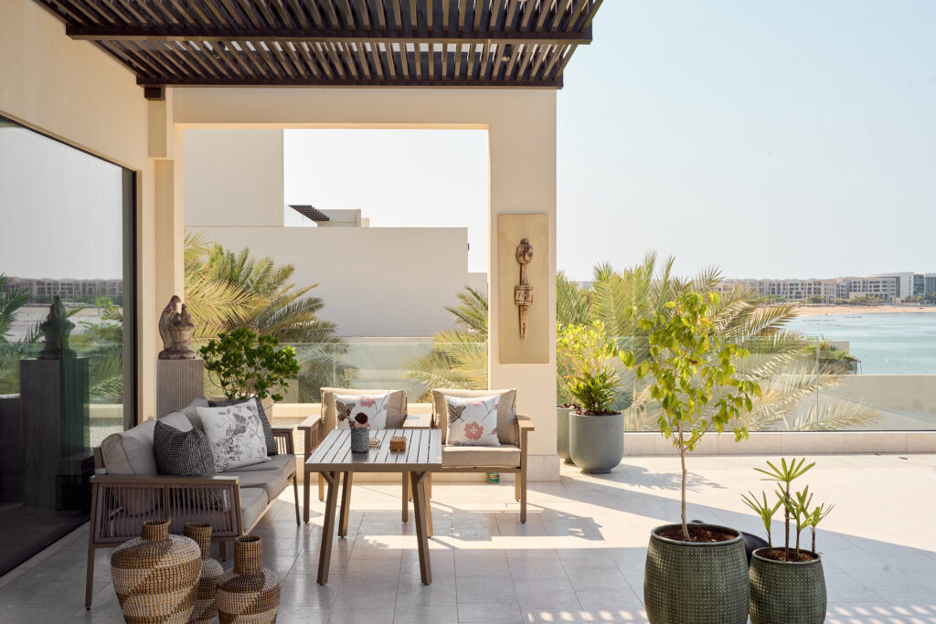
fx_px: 1040
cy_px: 312
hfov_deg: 48.5
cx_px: 468
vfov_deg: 33.4
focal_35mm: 40
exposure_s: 1/160
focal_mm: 40
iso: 250
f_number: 11
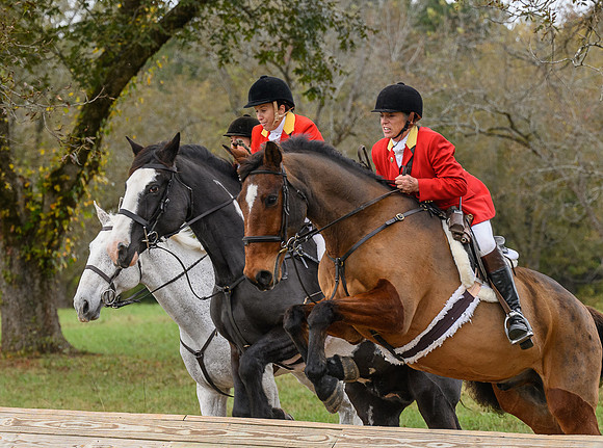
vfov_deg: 8.2
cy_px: 411
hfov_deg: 11.0
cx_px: 407
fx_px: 3126
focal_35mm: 180
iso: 640
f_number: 3.2
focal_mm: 79
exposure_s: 1/800
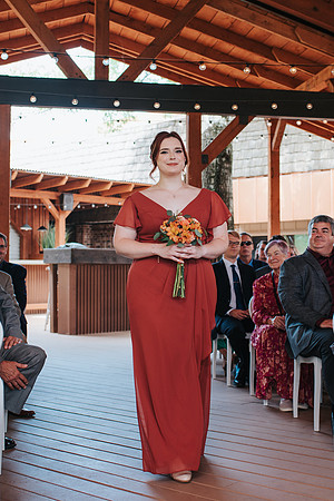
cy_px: 234
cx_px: 202
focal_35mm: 56
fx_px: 778
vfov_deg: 35.7
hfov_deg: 24.2
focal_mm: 35
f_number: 3.2
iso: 220
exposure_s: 1/125
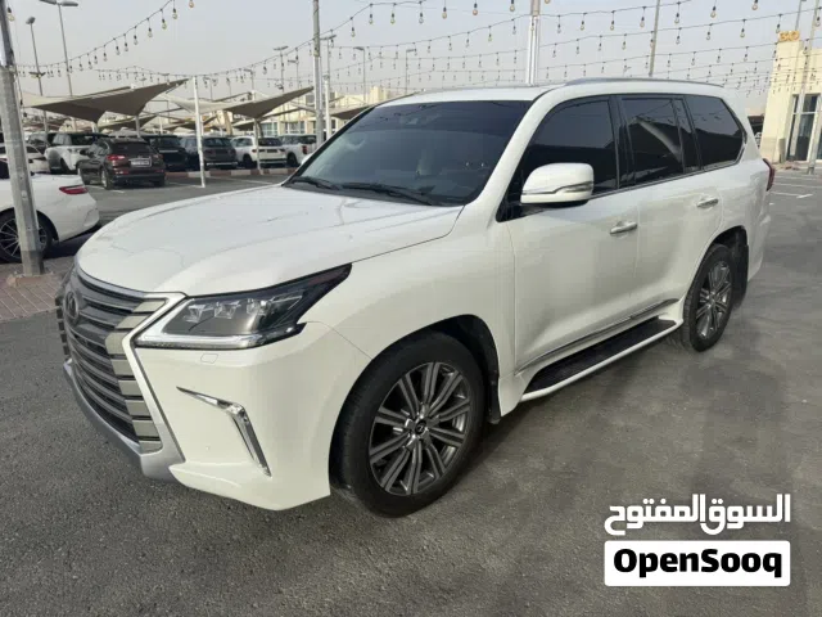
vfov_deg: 56.8
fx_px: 570
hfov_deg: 71.6
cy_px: 308
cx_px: 411
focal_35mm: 24
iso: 80
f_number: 1.78
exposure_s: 1/2703
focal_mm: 6.76
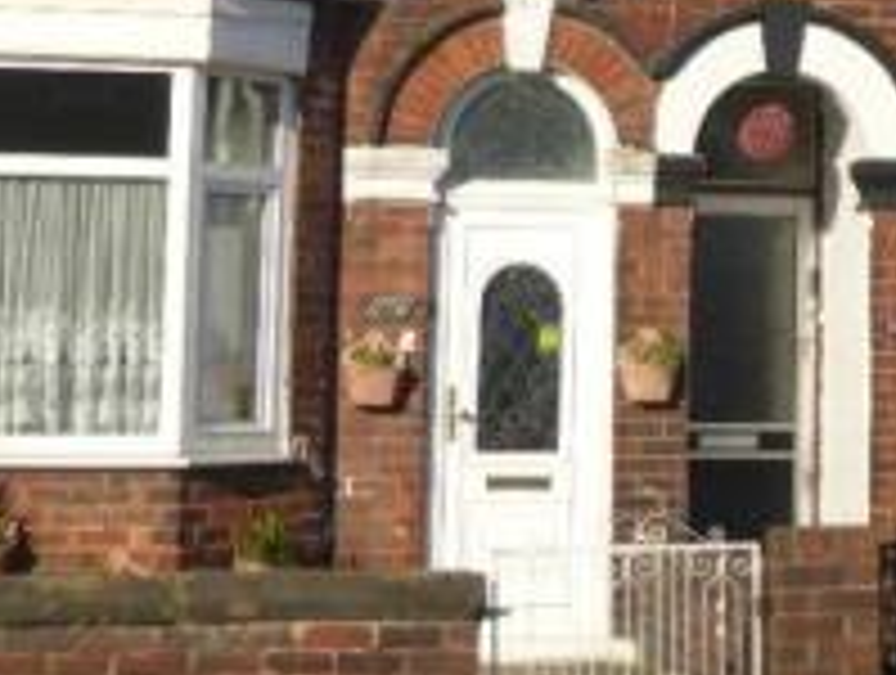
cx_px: 1020
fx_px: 2956
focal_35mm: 114
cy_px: -20
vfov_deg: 12.8
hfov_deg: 16.6
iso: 100
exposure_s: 1/1000
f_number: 3.7
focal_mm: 6.9
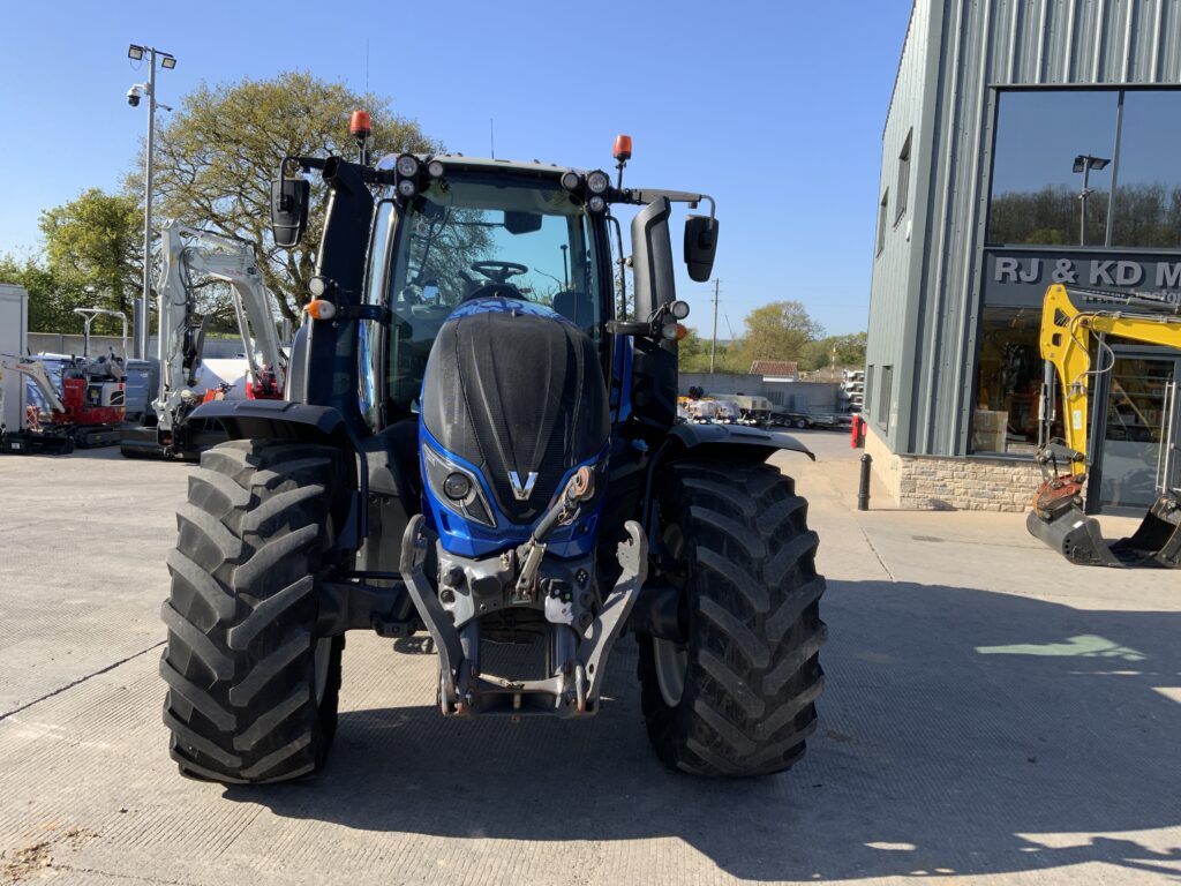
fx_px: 989
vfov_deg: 48.2
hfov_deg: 61.7
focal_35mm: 29
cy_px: 443
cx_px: 590
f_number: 1.8
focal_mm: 3
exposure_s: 1/898
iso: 16
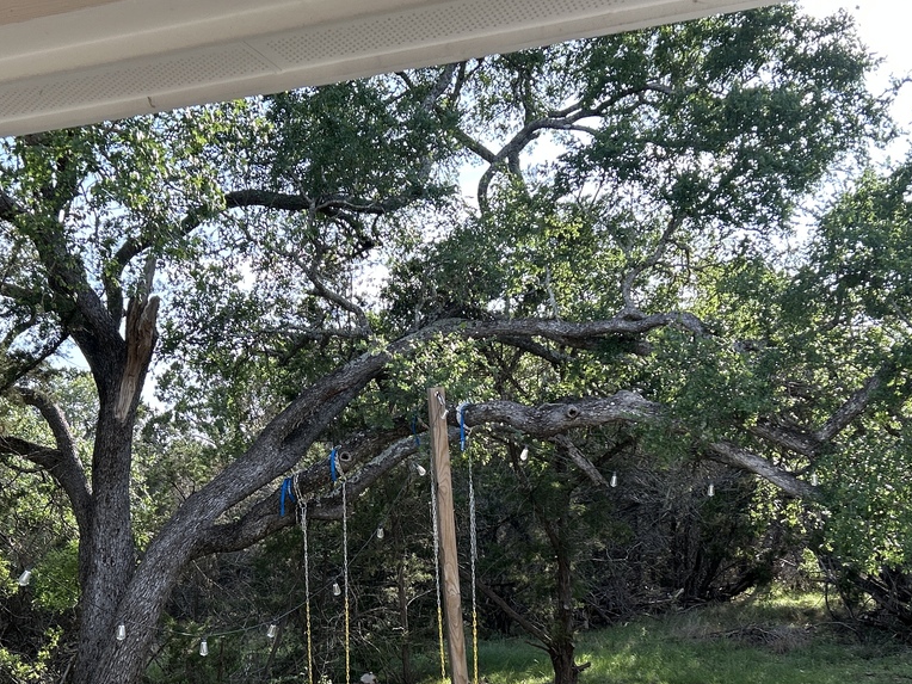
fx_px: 1291
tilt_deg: +3.9
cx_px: 430
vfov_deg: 29.5
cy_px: 435
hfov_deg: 38.9
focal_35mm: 49
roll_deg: +1.2
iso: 50
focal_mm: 5.7
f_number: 1.5
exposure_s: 1/909
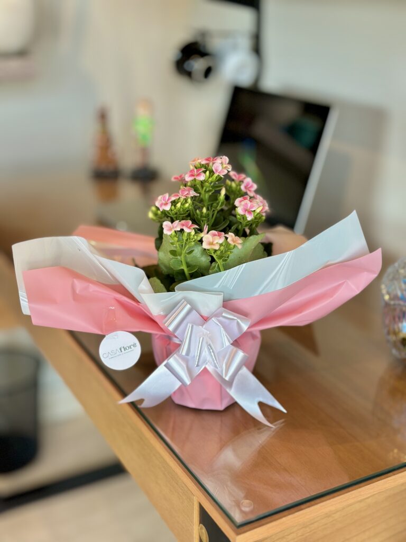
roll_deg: -1.0
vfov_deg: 39.7
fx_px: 751
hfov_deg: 30.3
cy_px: 271
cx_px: 203
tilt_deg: -21.2
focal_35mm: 48
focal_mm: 6.86
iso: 80
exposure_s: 1/166
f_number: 1.78
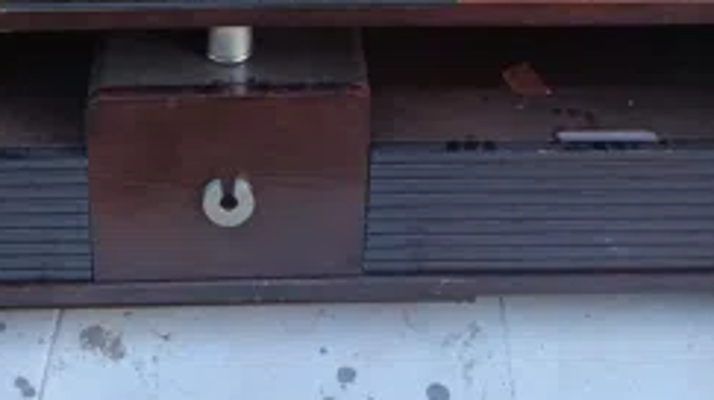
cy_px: -197
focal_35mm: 69
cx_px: 300
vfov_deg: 16.0
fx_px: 1305
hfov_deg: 30.6
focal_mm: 5.24
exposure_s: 1/100
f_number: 1.7
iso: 400
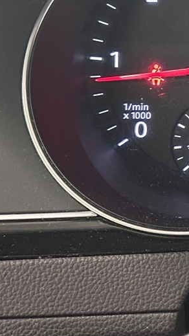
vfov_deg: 14.8
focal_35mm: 145
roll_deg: -0.8
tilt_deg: -22.1
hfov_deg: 7.8
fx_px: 1292
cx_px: 448
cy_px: 101
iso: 500
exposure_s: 1/29
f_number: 1.78
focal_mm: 6.86
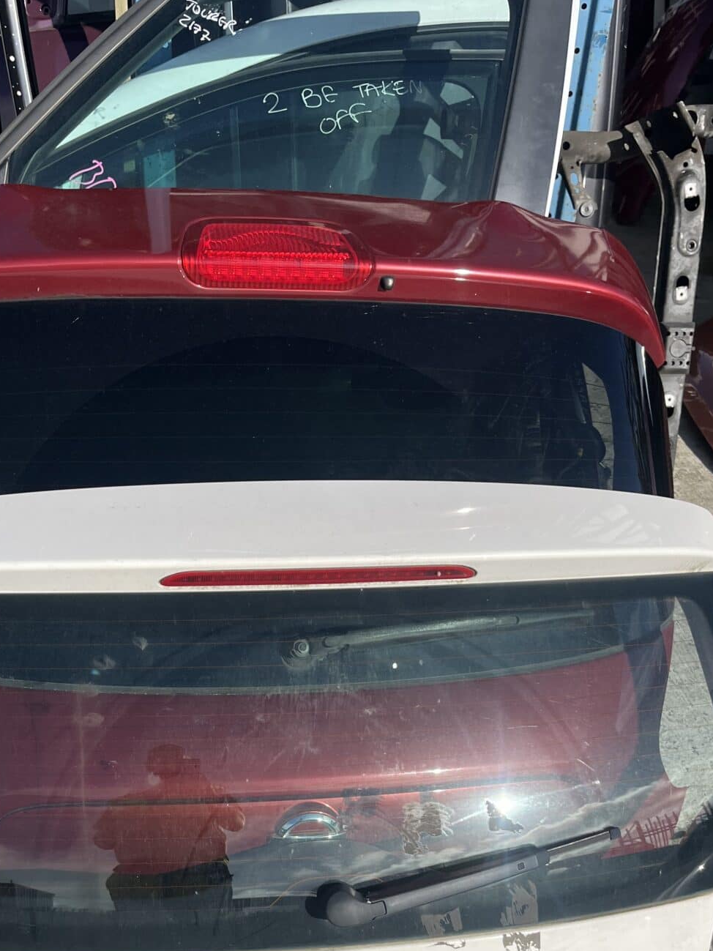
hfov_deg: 35.0
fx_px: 1126
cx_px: 294
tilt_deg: -39.7
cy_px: 748
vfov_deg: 43.8
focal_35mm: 41
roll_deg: -3.1
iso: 50
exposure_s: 1/5076
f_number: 1.6
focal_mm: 5.1
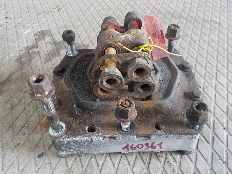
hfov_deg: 60.0
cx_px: 116
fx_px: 201
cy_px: 87
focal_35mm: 30
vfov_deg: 46.8
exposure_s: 1/25
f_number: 3.3
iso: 400
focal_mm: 4.1
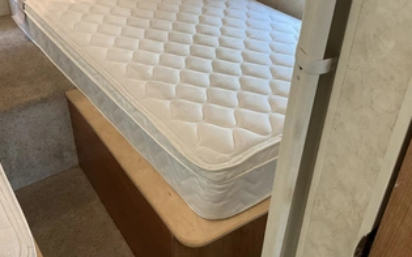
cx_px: 183
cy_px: 104
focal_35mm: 39
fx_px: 438
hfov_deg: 50.3
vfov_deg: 32.7
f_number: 1.8
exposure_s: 1/60
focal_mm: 3
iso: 125
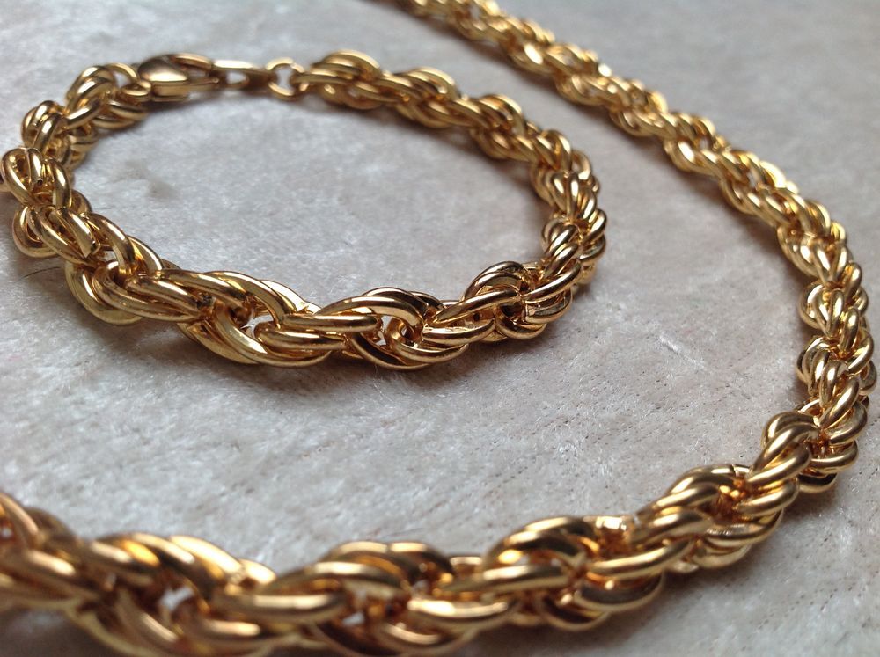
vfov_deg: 40.6
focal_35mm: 35
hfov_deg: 52.7
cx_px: 440
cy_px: 328
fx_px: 888
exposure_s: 1/60
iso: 80
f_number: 2.4
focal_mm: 4.28
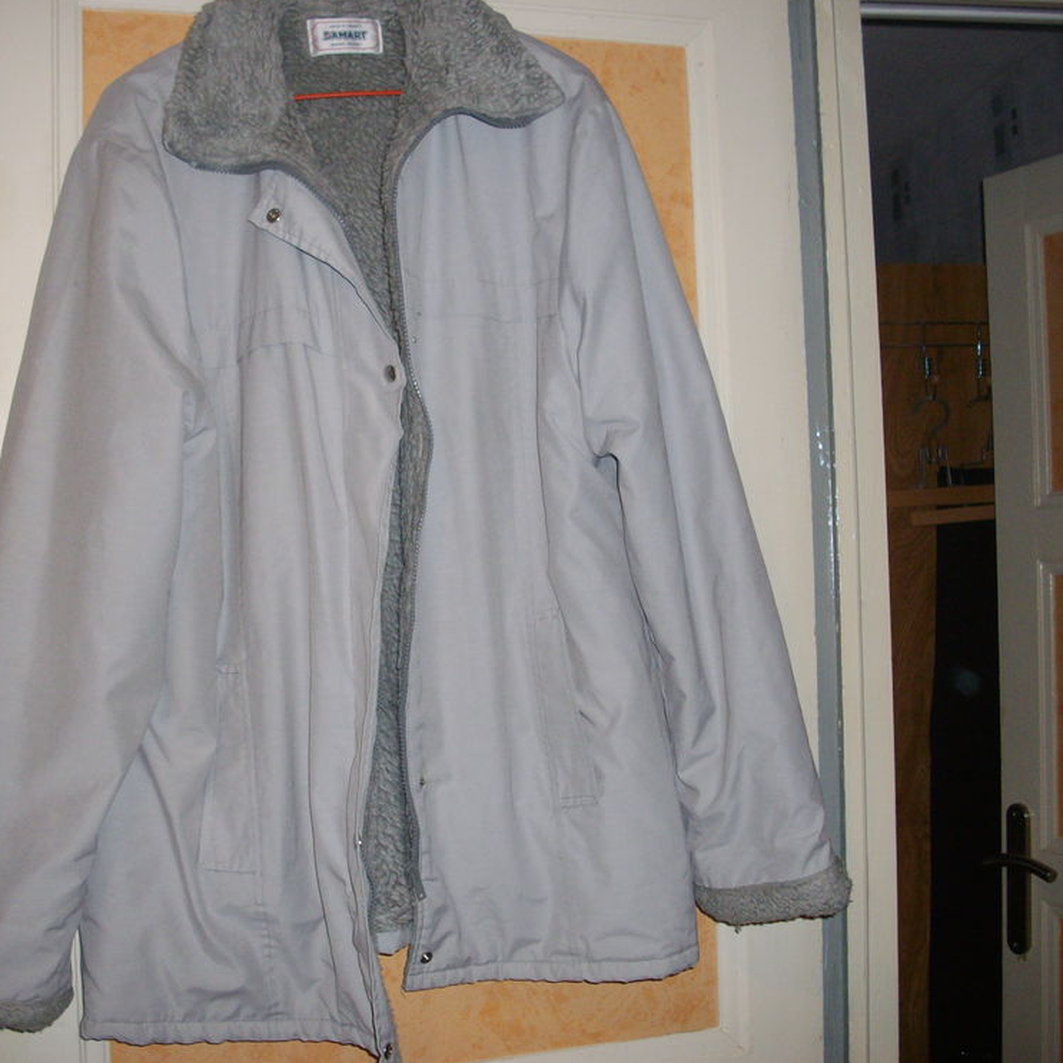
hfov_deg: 38.3
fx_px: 1529
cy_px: 528
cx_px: 474
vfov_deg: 38.3
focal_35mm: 44
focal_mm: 6.2
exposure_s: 1/50
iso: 160
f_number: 2.8
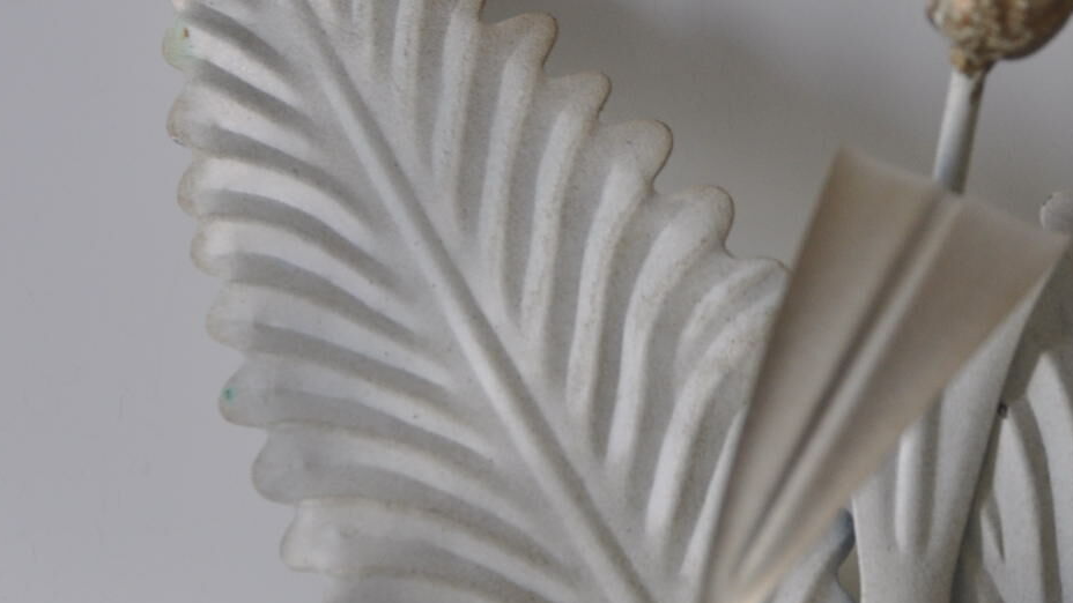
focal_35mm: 174
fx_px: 4951
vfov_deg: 7.0
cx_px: 858
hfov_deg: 12.3
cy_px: 83
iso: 400
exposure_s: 1/80
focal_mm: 48
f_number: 4.8
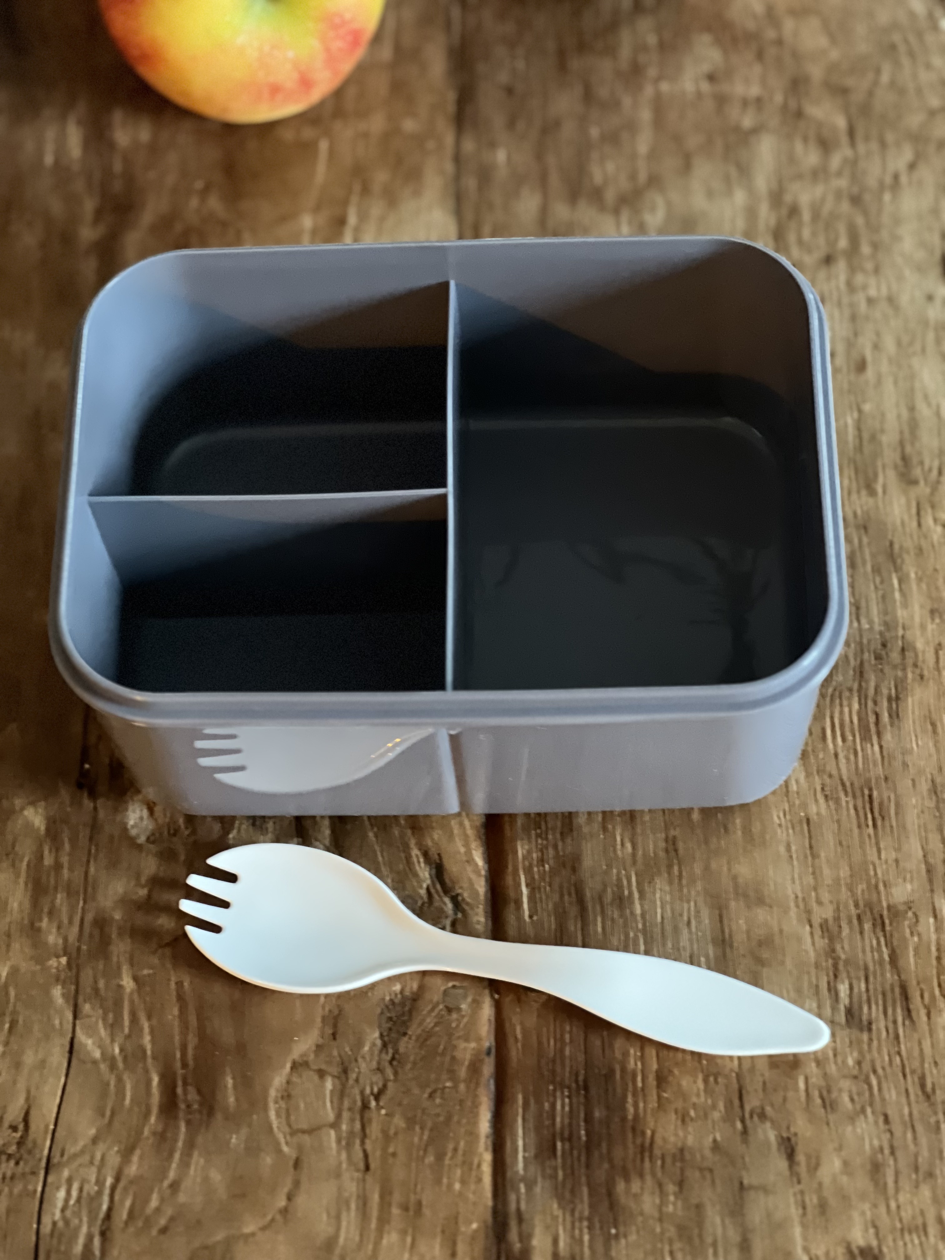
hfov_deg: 19.1
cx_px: 472
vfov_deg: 25.3
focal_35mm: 77
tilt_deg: -60.3
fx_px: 2803
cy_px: 630
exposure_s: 1/14
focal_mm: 9
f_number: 2.8
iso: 1000
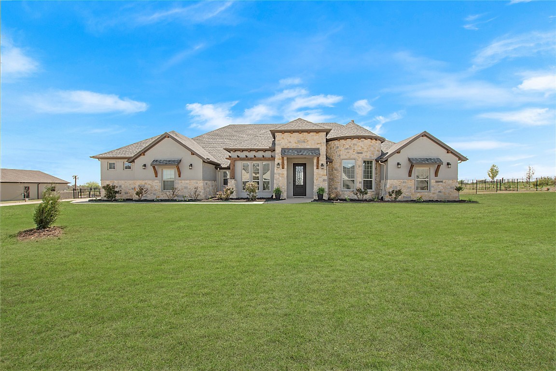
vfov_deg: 77.3
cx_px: 278
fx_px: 232
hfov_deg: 100.4
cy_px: 186
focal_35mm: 15
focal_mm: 10
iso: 100
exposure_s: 1/1600
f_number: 7.1
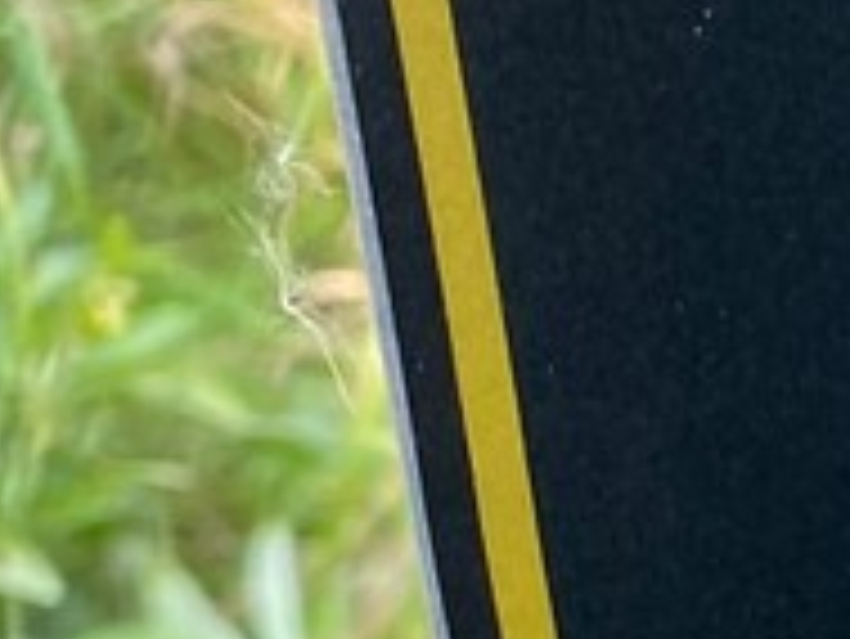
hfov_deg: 8.8
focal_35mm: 198
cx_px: 2231
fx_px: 4865
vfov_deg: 7.4
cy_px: 864
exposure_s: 1/121
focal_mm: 4.25
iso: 64
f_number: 1.8
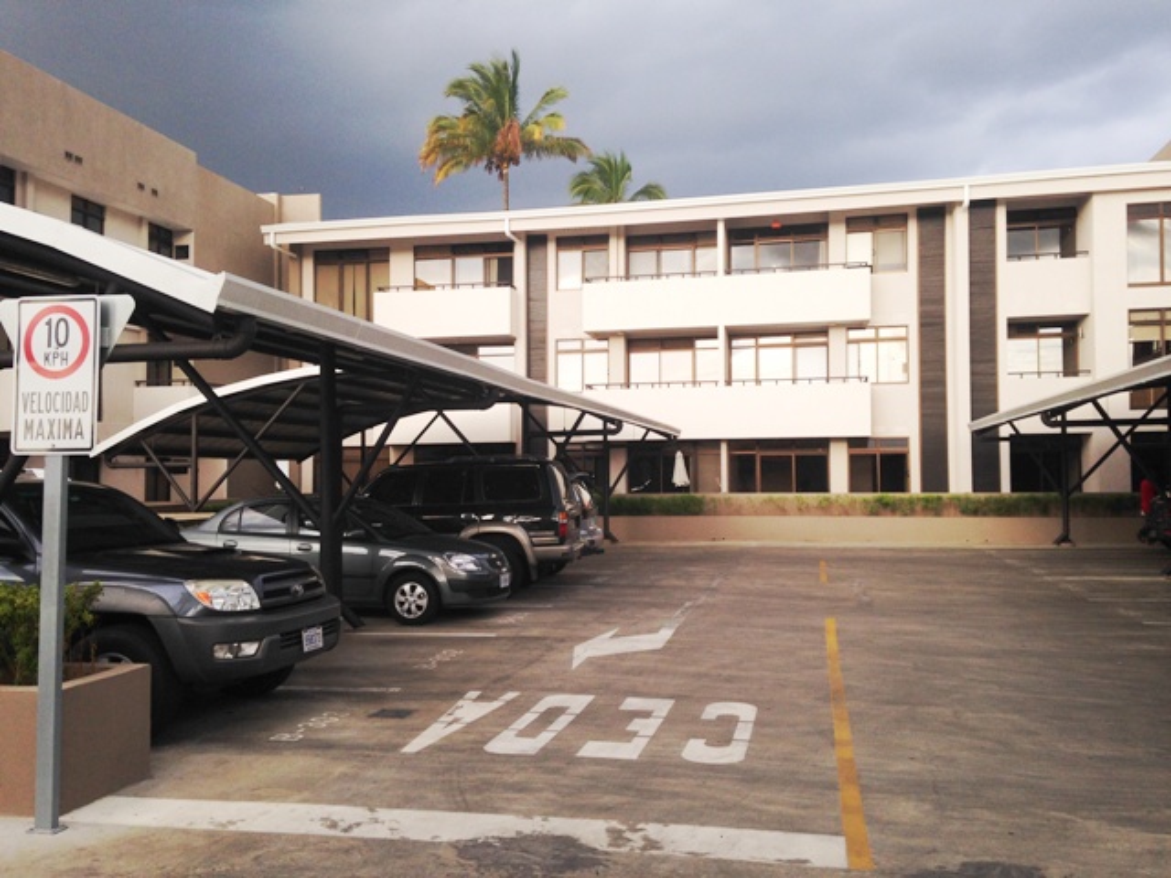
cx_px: 586
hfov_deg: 55.4
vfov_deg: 42.9
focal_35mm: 33
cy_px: 439
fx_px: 1116
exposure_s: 1/267
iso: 50
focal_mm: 4.12
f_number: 2.4
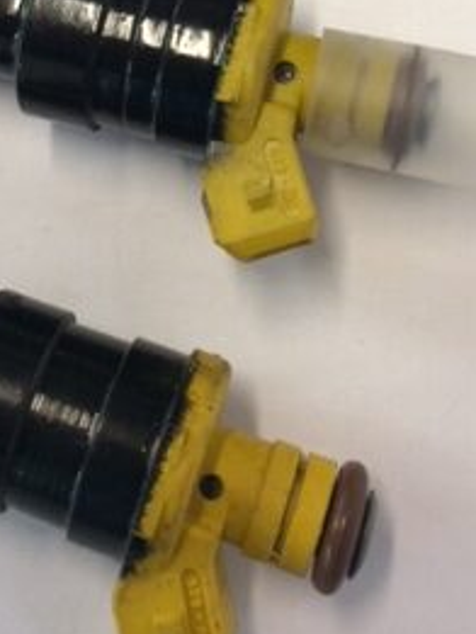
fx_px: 1301
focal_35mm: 71
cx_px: 170
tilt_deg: -77.2
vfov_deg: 25.5
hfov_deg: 20.7
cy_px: -53
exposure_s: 1/33
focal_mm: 4.15
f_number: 2.2
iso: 64
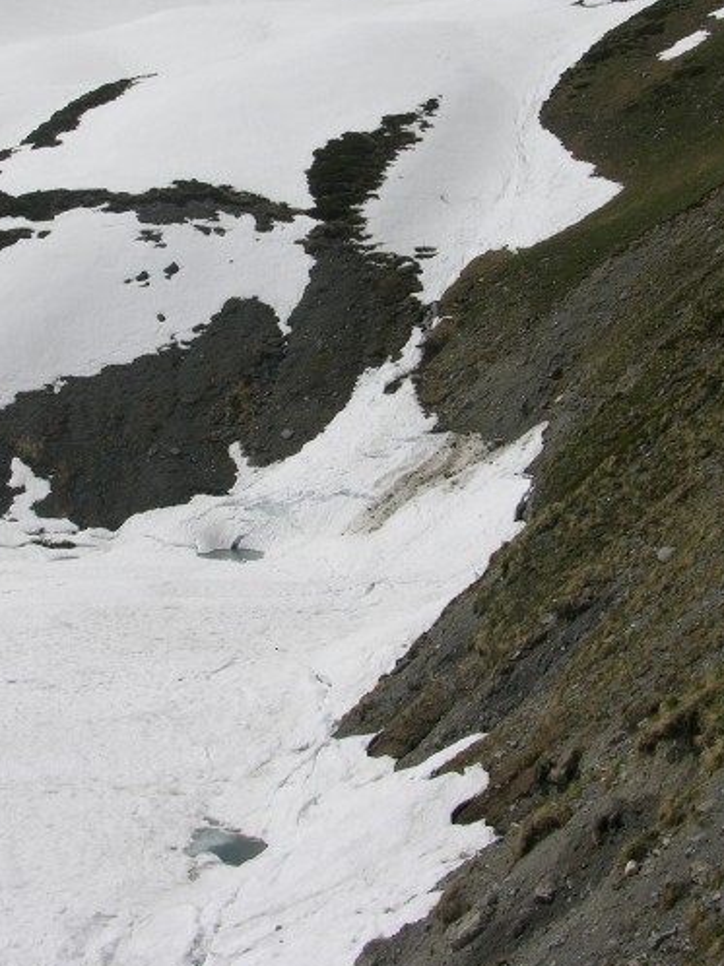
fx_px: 1507
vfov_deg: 35.2
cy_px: 310
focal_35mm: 54
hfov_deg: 26.9
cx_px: 280
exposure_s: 1/430
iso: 50
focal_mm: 8.9
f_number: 8
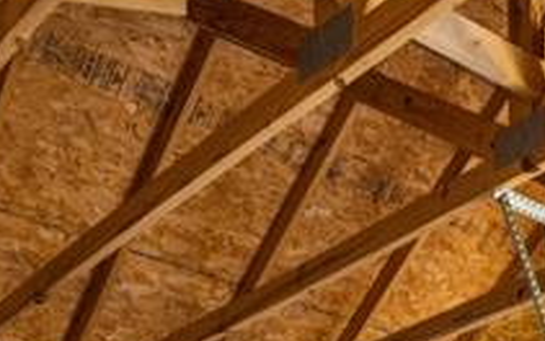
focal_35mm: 79
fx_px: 1181
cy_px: 760
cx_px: 470
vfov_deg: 13.2
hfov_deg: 25.3
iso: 320
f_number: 13
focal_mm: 16.1
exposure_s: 1.6
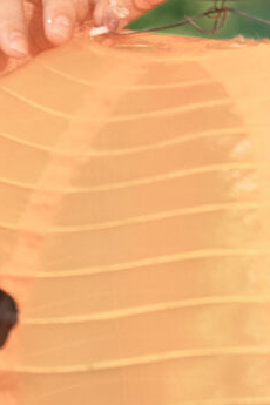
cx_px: -417
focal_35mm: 459
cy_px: 22
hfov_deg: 3.0
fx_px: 5163
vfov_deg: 4.5
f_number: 4
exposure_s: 1/125
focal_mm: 88
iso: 640
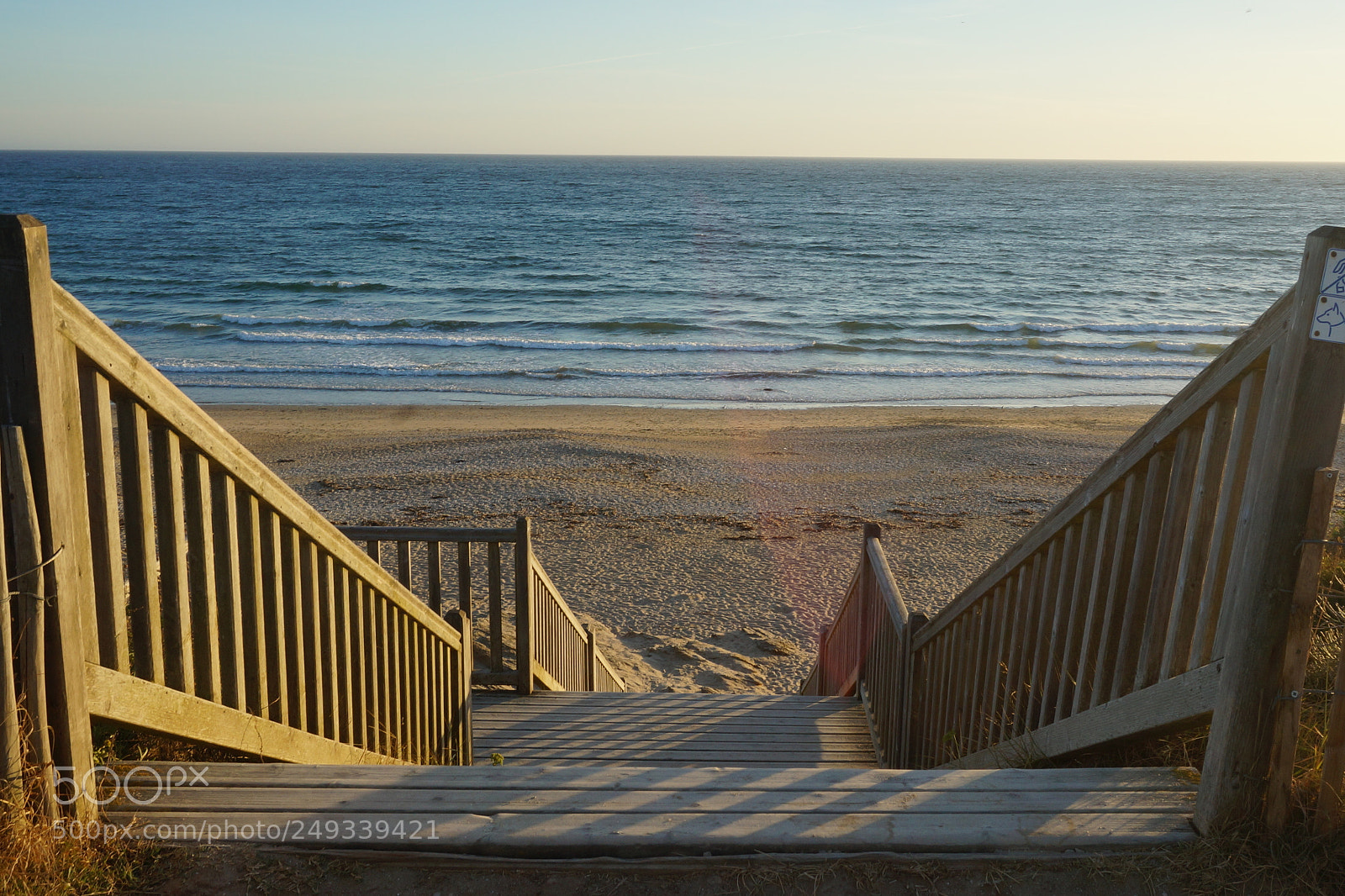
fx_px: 1289
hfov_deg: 55.1
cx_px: 672
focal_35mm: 34
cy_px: 448
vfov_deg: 38.3
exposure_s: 1/80
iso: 200
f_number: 16
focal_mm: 23
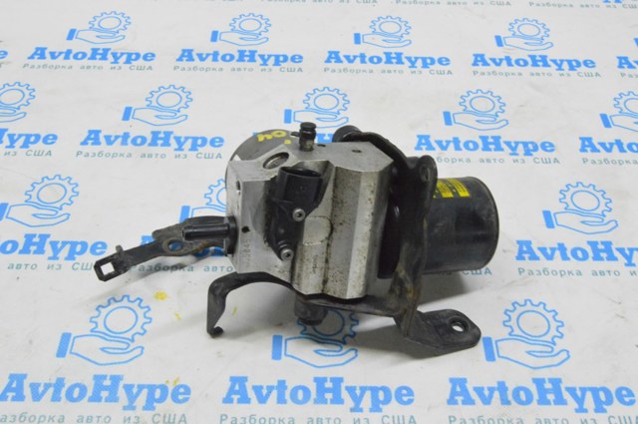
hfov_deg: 49.6
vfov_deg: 34.1
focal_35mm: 39
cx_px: 319
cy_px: 212
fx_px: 690
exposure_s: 1/20
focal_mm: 26
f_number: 20
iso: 6400
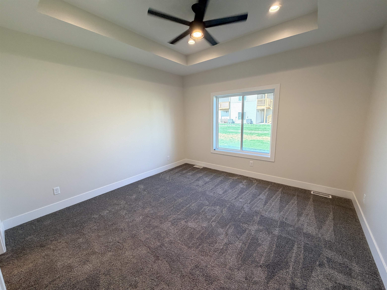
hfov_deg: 102.1
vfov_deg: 85.7
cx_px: 194
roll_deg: +0.8
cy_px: 145
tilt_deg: -10.3
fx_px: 157
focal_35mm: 14
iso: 160
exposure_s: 1/120
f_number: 2.2
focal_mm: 2.22
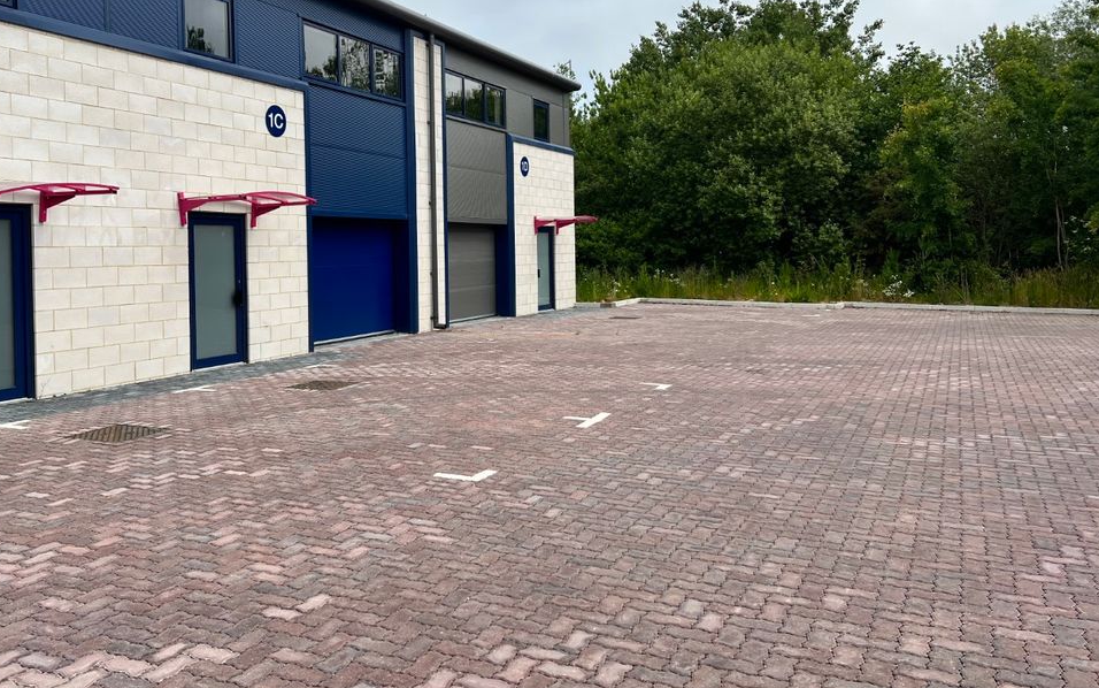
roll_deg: +0.7
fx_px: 959
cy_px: 256
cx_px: 474
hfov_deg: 59.4
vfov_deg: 39.2
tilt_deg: +0.2
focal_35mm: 32
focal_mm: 5.7
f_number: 1.5
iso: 50
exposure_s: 1/5319
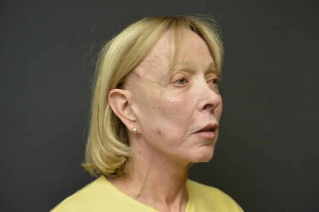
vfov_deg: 22.6
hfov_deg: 33.4
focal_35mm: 60
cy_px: 106
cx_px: 160
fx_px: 532
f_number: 5
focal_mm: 40
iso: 800
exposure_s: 1/60
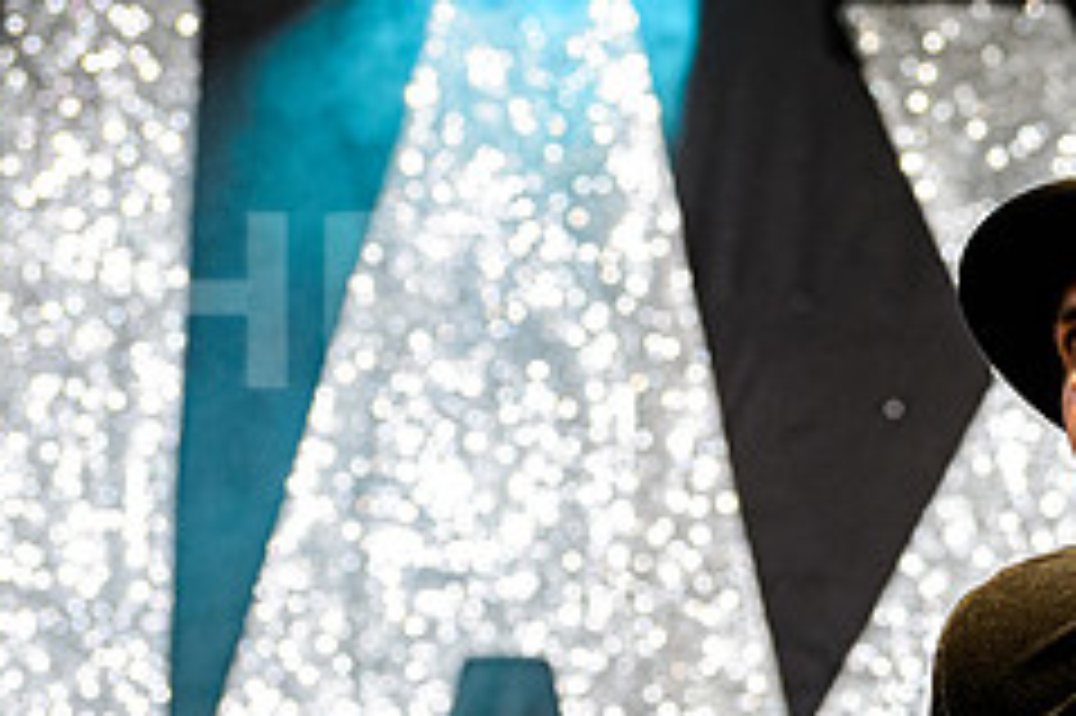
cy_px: 742
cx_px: 1195
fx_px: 7079
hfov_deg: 8.6
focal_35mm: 237
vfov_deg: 5.8
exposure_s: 1/100
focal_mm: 85
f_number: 4.5
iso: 1000
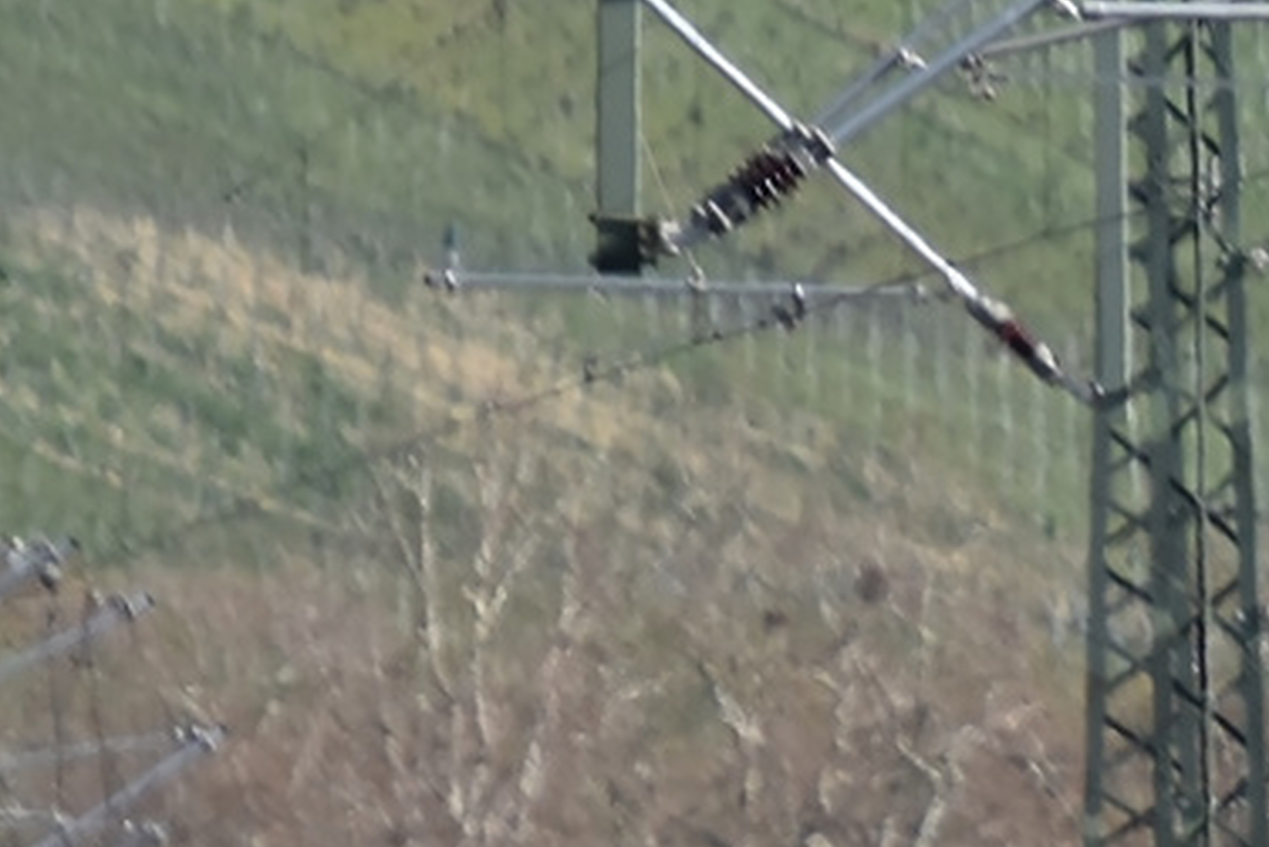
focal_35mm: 1188
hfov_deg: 1.7
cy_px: 834
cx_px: 2747
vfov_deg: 1.2
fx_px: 41875
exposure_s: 1/1600
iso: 400
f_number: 6.3
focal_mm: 155
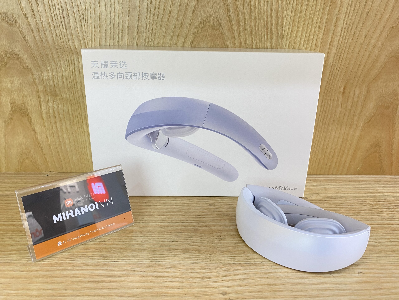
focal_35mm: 26
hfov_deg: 67.3
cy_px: 150
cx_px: 200
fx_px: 300
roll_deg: -1.5
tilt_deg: -21.0
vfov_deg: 53.1
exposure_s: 1/50
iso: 100
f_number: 1.8
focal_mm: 4.25
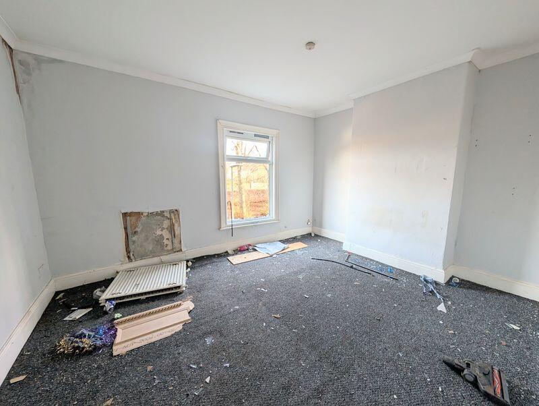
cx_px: 270
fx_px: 187
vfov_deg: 94.6
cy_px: 203
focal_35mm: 12
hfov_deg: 110.5
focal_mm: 2.02
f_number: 1.7
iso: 50
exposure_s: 1/87.1
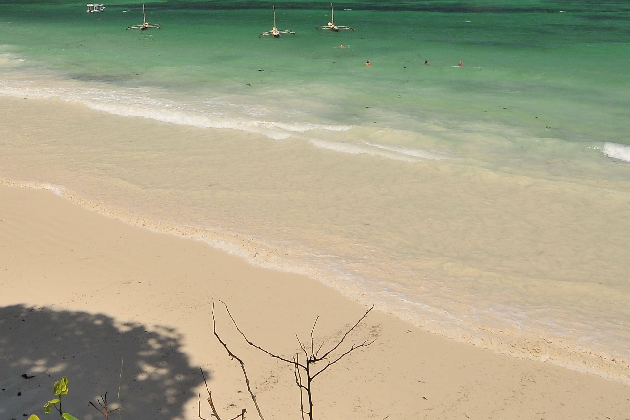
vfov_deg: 31.6
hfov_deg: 44.6
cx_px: 78
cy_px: 32
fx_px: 700
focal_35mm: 40
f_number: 11
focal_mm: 12
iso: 200
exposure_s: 1/200
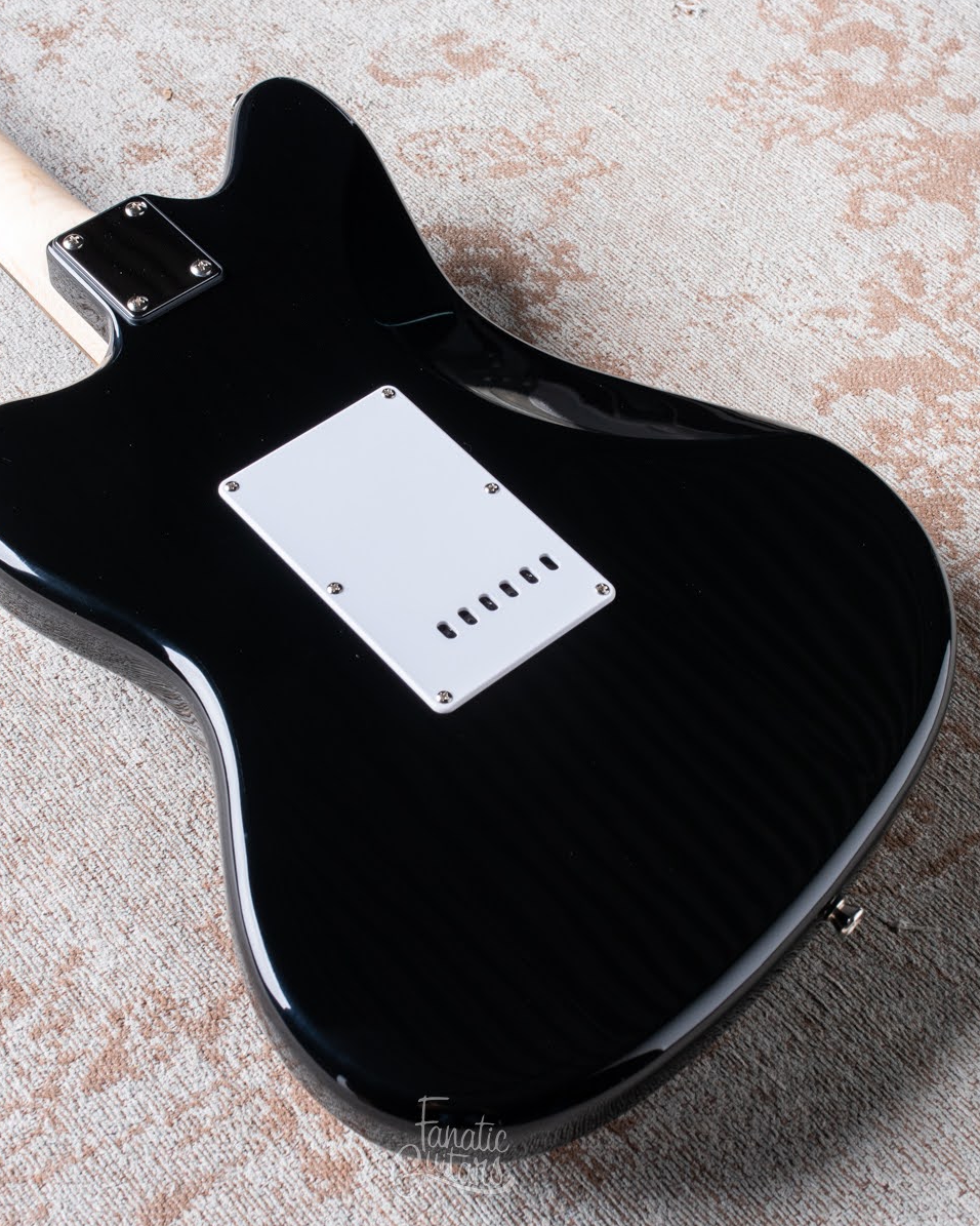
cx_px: 451
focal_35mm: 56
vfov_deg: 33.6
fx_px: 2030
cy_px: 632
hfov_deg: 27.1
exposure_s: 1/125
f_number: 11
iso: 100
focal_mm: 35
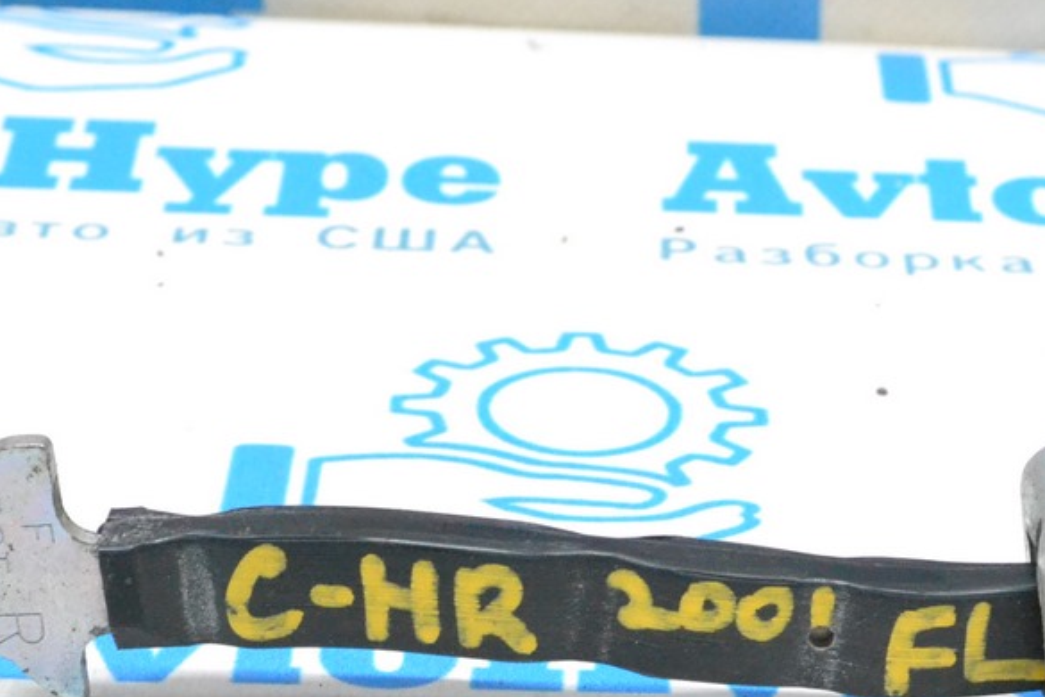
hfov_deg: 16.2
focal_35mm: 126
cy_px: 571
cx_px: 782
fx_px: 3657
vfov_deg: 10.8
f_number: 11
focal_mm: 48
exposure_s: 1/100
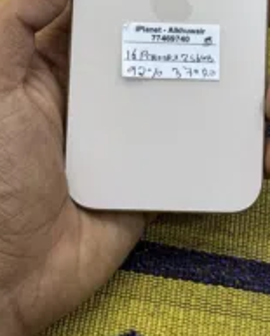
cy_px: 5
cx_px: 160
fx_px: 967
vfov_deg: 19.2
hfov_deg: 15.9
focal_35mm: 97
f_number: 1.78
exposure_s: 1/100
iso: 80
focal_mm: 6.76
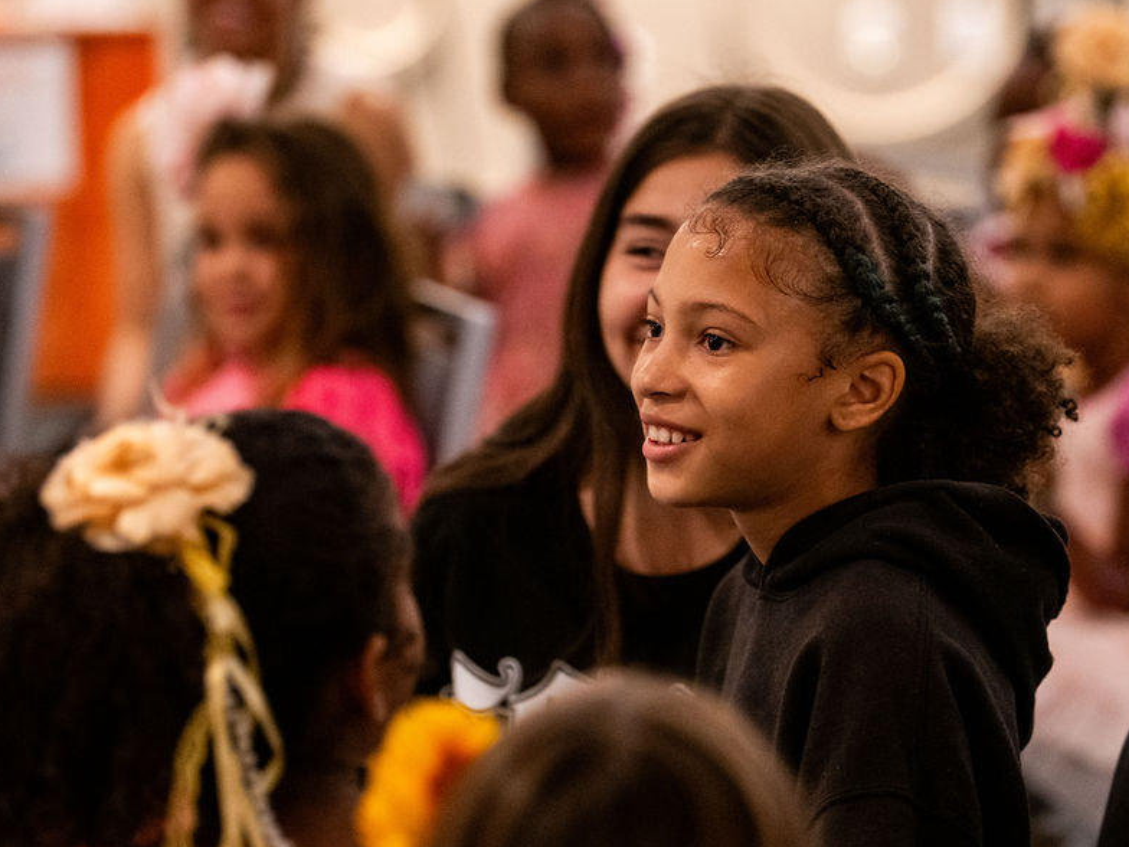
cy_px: 480
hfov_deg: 10.8
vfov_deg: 8.1
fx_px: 5969
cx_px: 759
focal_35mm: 183
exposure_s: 1/100
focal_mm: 125
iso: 2500
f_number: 2.8
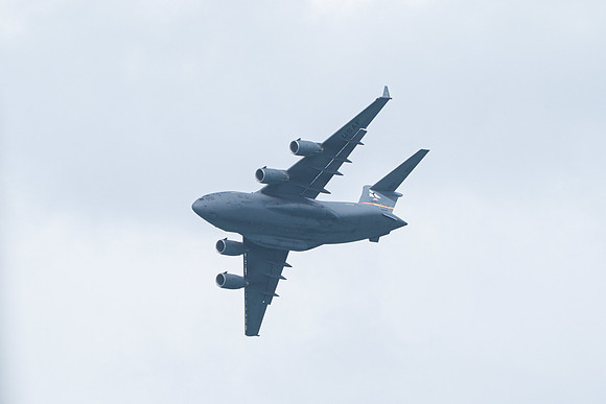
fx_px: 11815
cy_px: 236
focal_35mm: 702
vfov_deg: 2.0
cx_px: 275
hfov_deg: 2.9
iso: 640
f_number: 10
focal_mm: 400
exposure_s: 1/1250
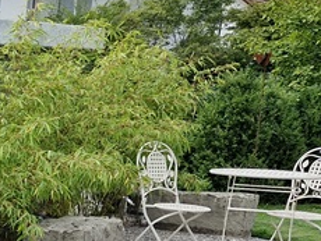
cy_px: 237
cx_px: -317
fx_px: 928
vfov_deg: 14.6
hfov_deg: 15.6
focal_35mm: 100
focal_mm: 5.4
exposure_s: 1/1004
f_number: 1.8
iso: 50
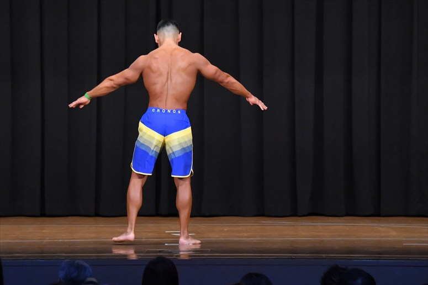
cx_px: 214
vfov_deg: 6.3
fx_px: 2579
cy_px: 142
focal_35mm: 217
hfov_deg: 9.5
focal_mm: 145
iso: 8000
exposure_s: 1/400
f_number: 5.6
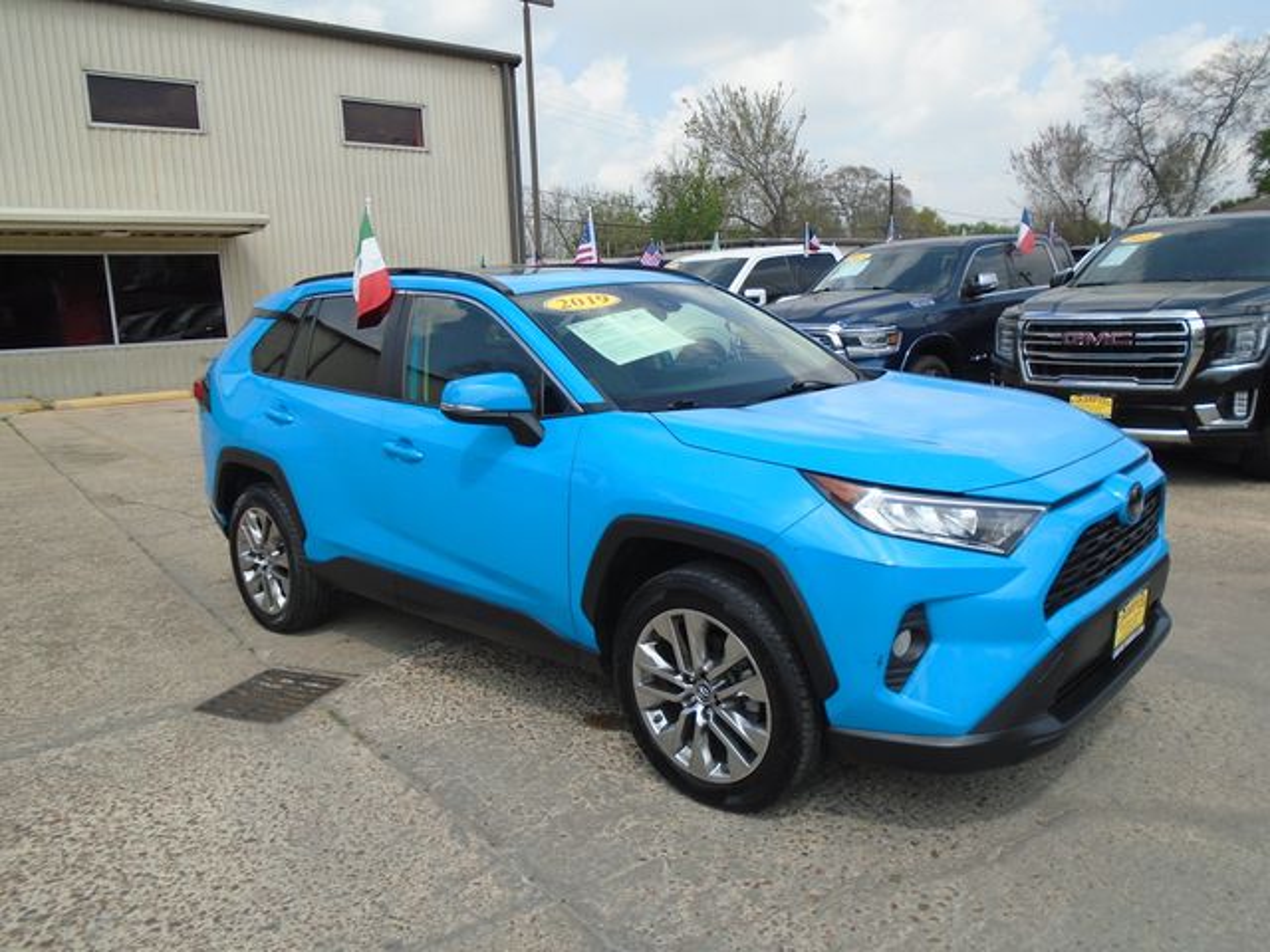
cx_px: 635
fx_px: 954
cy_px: 476
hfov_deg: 67.3
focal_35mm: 26
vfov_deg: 53.1
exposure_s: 1/160
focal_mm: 4.6
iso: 100
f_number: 8
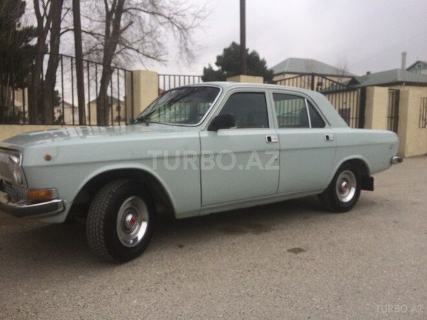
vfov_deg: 48.2
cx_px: 214
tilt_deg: -6.1
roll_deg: -1.5
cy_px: 160
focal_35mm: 29
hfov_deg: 61.7
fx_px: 358
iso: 32
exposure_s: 1/297
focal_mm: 4.15
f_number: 2.2
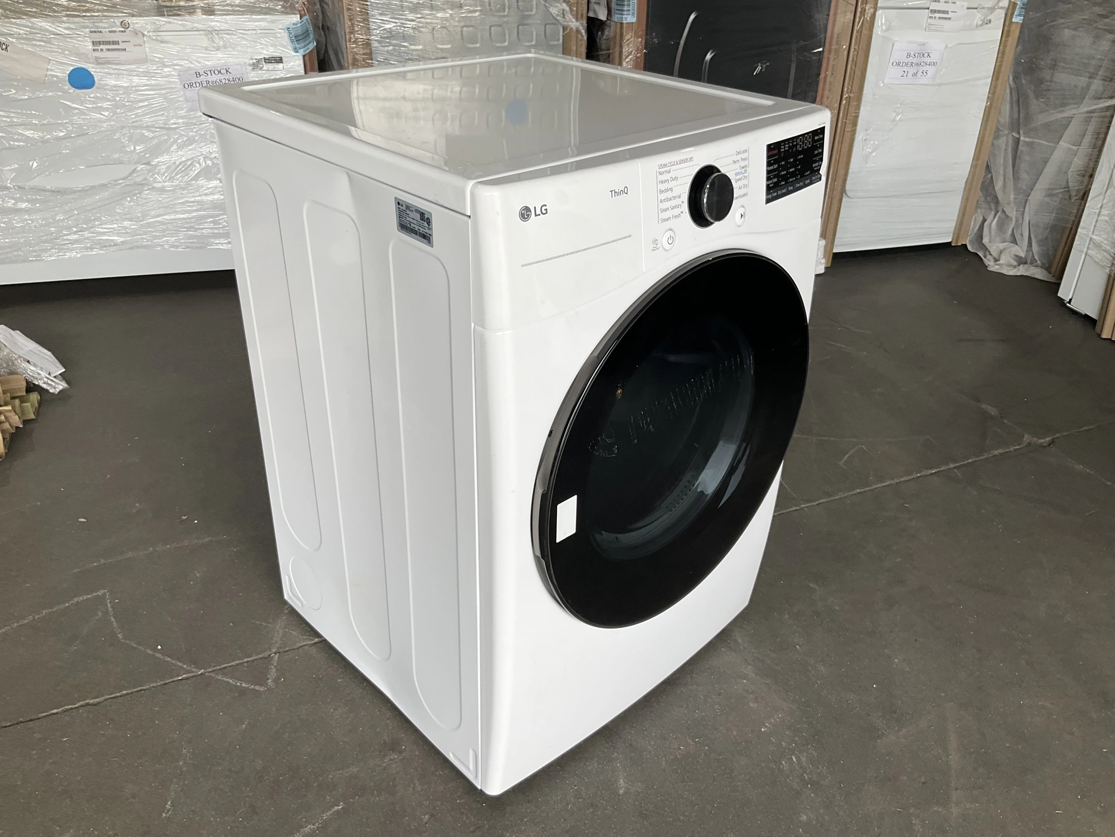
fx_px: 934
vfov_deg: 48.2
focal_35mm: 29
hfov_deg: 61.7
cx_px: 558
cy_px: 418
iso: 25
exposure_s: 1/259
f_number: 1.8
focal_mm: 3
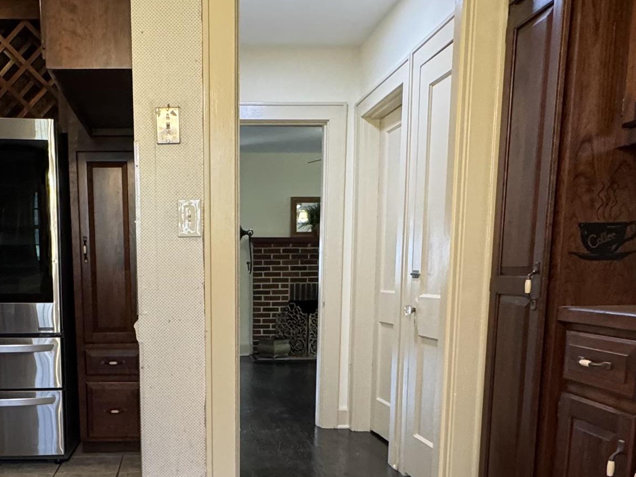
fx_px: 680
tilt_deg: -10.6
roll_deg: +0.8
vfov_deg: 37.2
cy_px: 387
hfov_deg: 49.0
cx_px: 196
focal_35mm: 37
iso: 400
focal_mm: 2.22
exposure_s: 1/60
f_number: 2.2
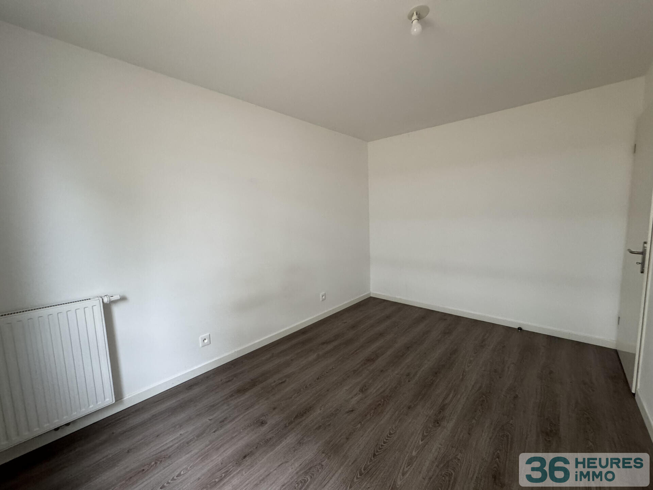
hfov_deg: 102.1
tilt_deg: -6.2
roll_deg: +1.1
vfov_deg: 85.7
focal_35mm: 14
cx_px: 326
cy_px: 245
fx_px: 264
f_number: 2.2
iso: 320
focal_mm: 2.22
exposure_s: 1/63
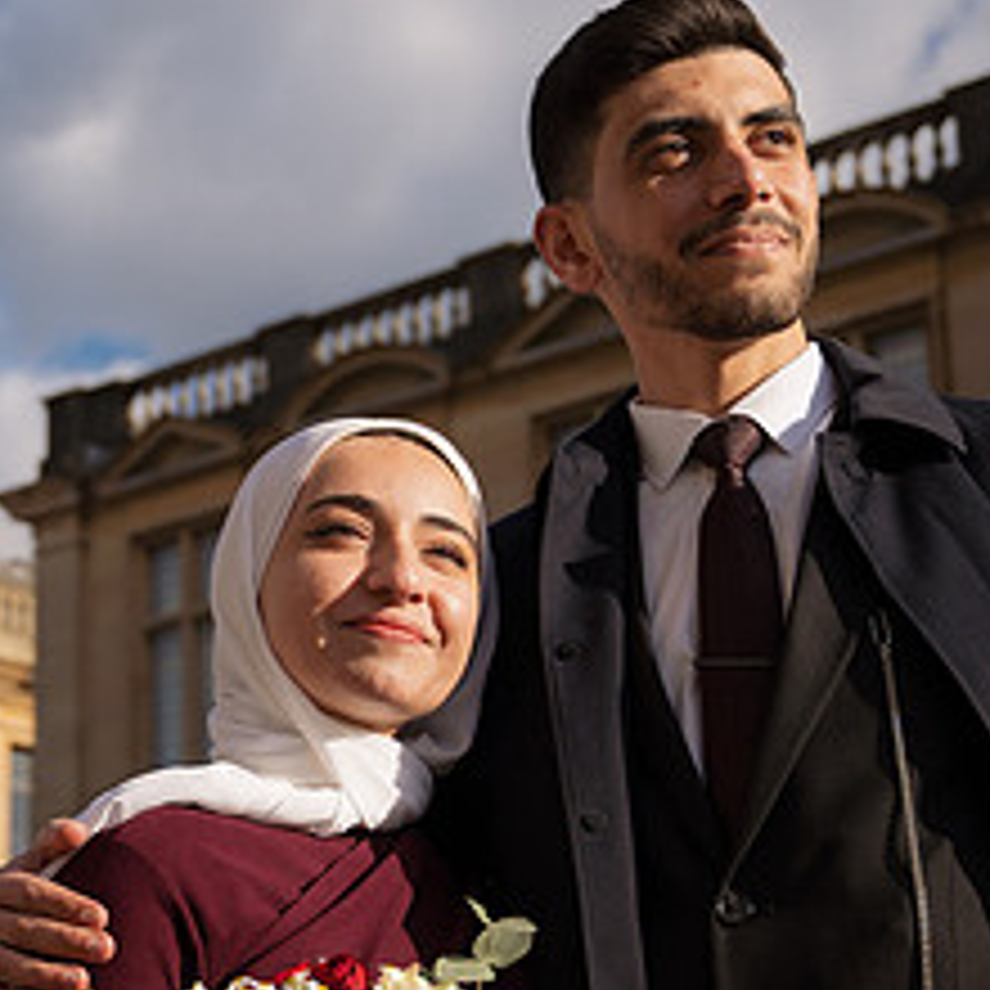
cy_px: 481
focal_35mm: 94
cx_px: 177
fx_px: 3042
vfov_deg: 18.5
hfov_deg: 18.3
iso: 100
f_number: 4
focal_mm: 41
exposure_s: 1/2000
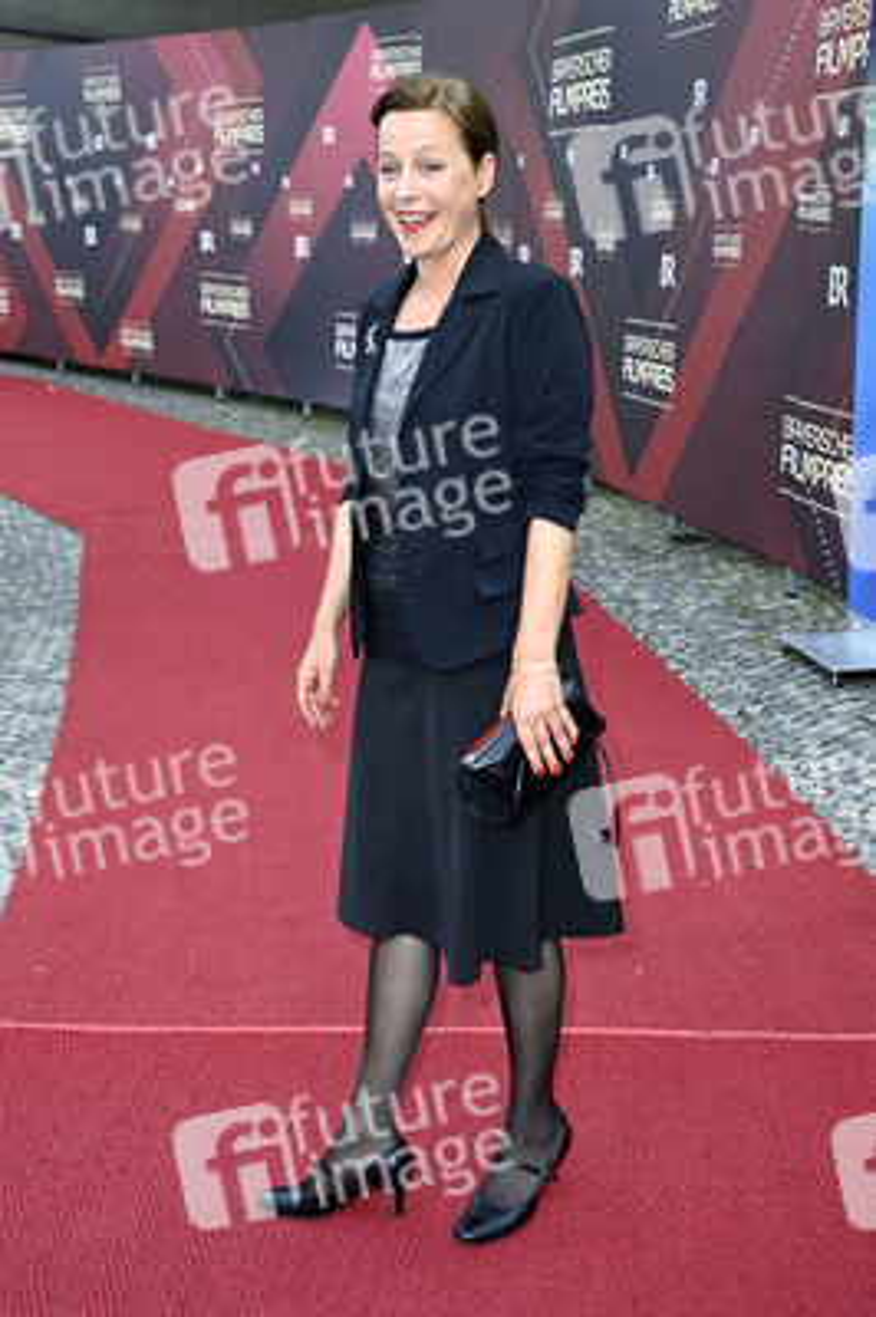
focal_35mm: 44
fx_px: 1609
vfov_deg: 44.5
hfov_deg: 30.5
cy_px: 658
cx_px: 438
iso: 640
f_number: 5.6
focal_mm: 44
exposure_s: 1/250
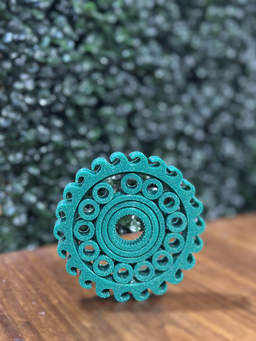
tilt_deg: -6.7
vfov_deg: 39.7
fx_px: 473
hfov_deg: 30.3
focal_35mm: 48
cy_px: 170
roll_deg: +0.7
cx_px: 128
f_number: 1.78
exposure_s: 1/33
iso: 640
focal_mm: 6.86
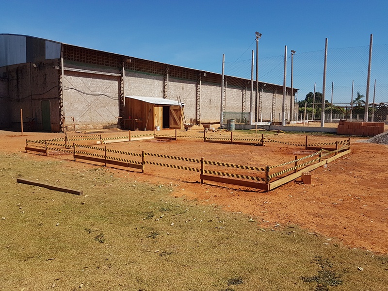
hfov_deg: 67.3
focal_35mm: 26
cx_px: 194
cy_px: 146
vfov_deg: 53.1
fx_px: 291
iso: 40
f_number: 1.7
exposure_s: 1/2640
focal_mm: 4.2
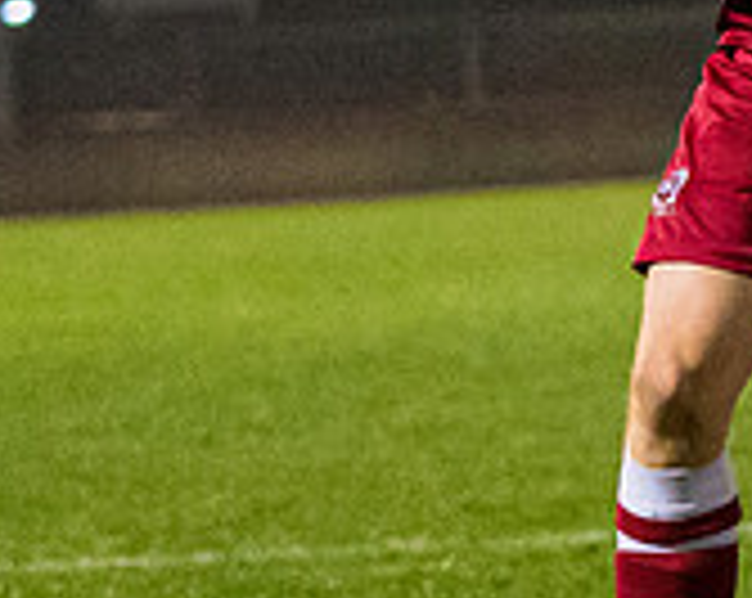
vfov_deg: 3.3
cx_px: 1018
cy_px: 184
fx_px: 10331
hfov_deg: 4.2
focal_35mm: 465
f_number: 2.8
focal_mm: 70
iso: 6400
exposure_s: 1/1000
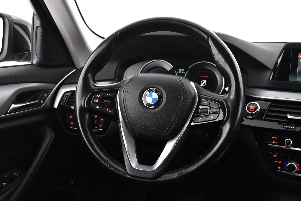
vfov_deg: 29.9
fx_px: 376
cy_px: 100
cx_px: 150
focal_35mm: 45
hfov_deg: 43.6
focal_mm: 30
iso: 3200
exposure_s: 1/25
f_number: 4.2
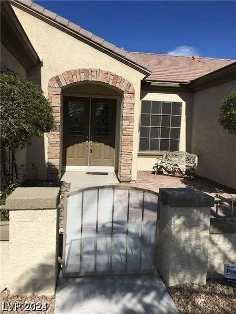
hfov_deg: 48.2
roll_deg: -1.6
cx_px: 118
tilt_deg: -4.6
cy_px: 157
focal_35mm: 29
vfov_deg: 61.7
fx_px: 264
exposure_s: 1/2849
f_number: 2.2
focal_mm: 4.15
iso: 25
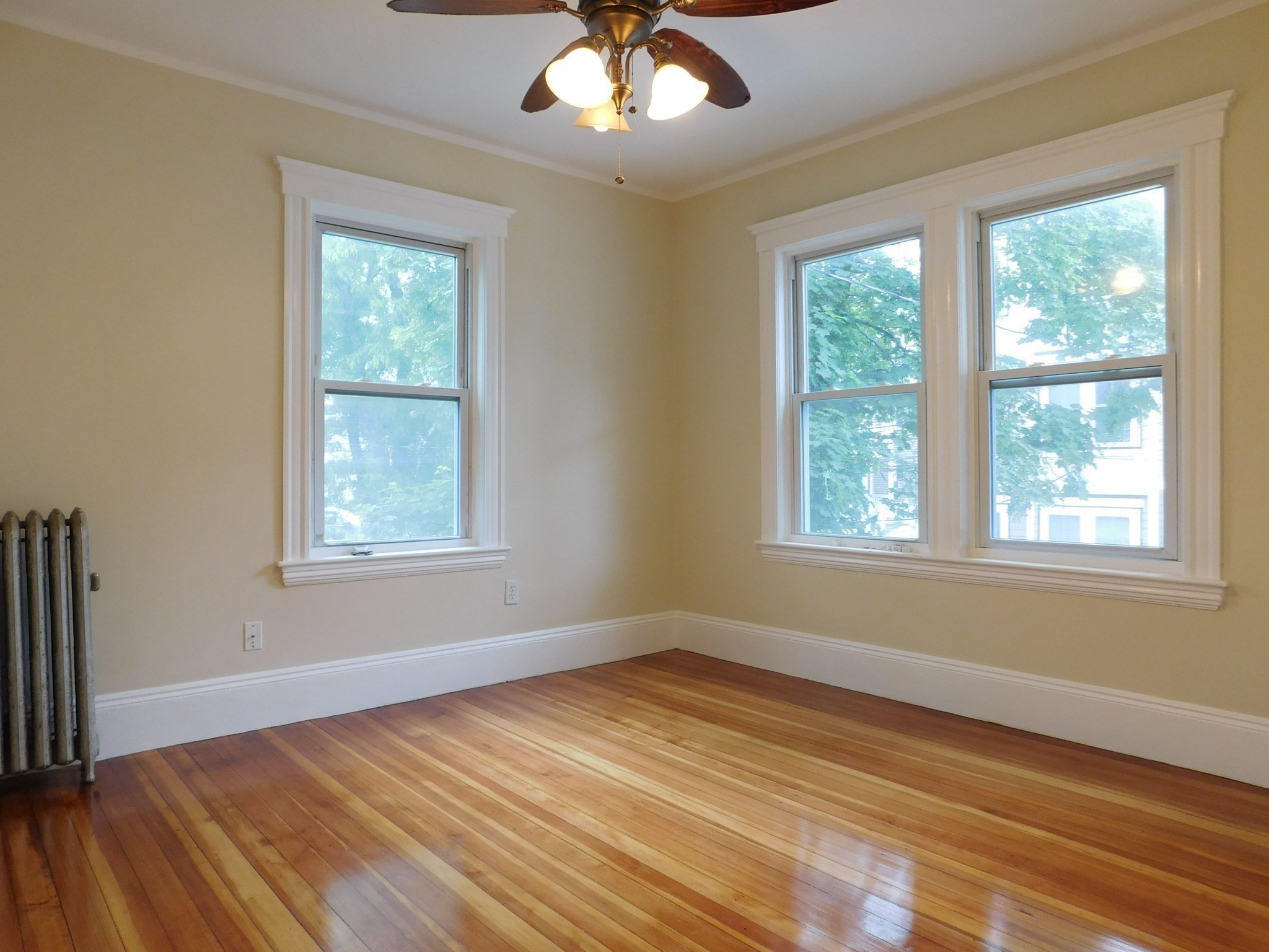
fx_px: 843
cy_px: 476
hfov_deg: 73.9
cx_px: 634
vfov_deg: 58.9
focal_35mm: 23
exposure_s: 1/30
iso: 140
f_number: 3
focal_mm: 4
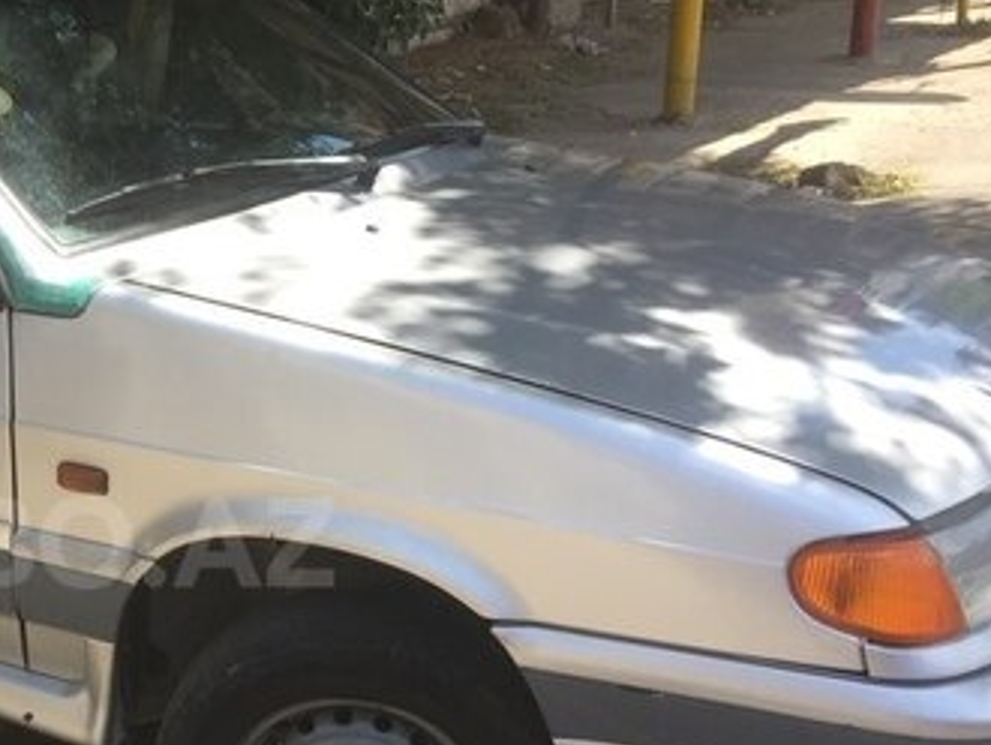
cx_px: 27
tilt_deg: -17.1
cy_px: 542
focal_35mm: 58
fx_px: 1662
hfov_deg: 31.1
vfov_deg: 25.0
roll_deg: +3.5
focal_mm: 4.15
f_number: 2.2
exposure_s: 1/542
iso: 32
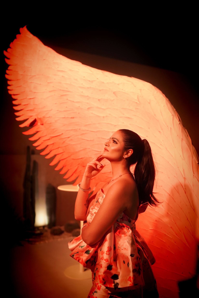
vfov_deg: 54.4
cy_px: 149
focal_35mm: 35
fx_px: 290
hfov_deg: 37.9
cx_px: 100
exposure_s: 1/100
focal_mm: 35
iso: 640
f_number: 2
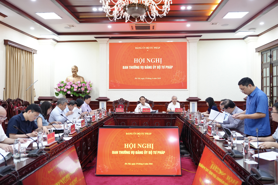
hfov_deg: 60.3
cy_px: 92
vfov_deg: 42.3
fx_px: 239
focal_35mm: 31
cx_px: 139
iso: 2500
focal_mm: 31
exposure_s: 1/250
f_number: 3.2
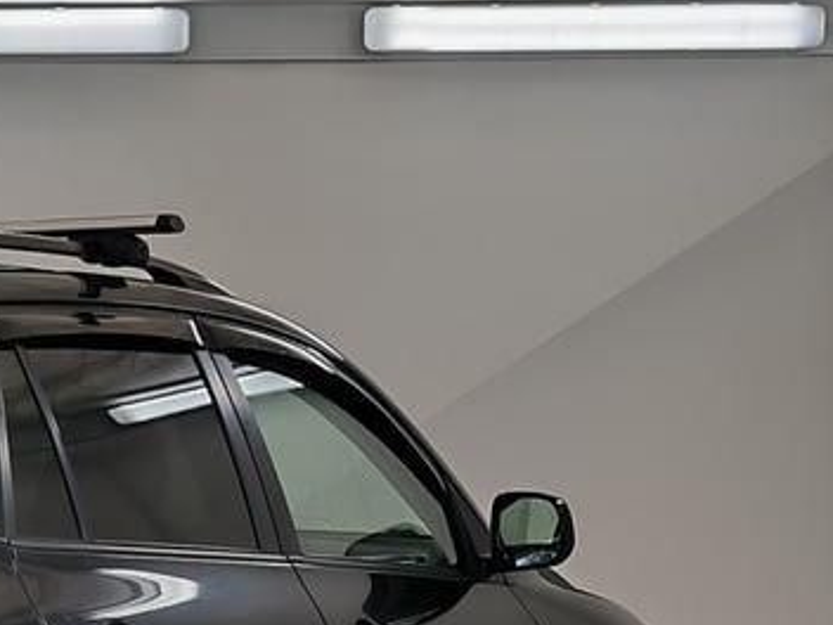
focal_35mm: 110
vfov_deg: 13.1
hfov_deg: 17.0
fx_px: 2647
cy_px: 787
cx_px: -201
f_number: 1.9
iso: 64
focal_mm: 6.92
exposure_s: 1/100
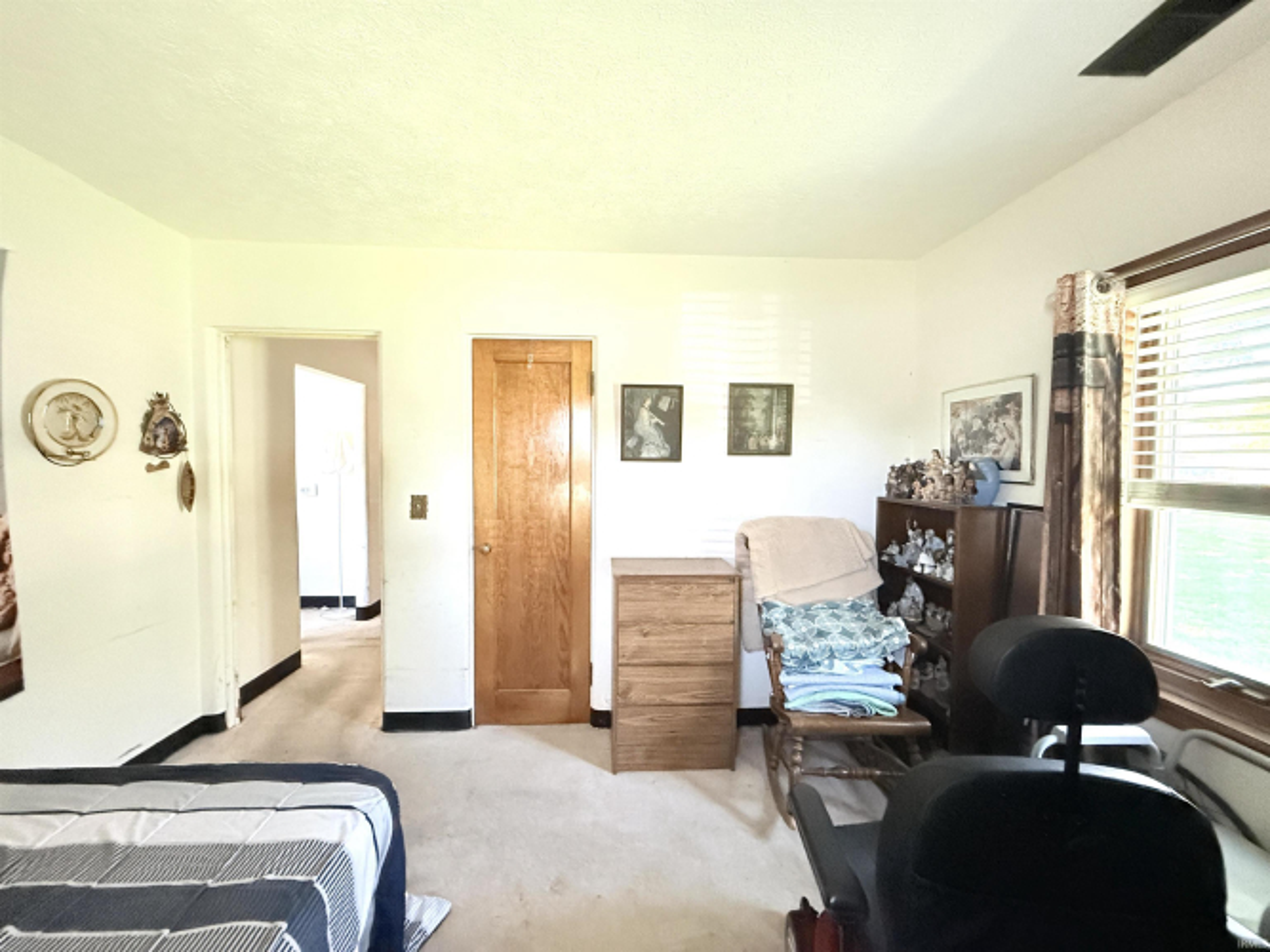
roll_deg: -0.1
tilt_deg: -1.9
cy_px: 476
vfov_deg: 85.7
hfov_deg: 102.1
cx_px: 635
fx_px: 514
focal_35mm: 14
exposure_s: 1/59
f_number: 2.2
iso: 800
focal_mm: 2.22
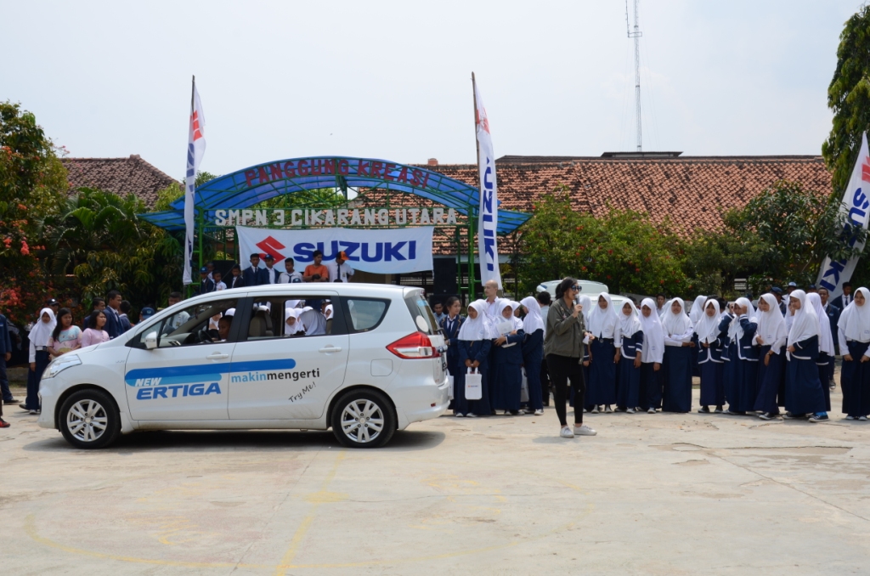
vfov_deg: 35.3
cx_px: 435
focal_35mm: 38
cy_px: 288
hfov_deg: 51.4
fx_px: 904
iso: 100
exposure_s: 1/160
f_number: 10
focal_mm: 25
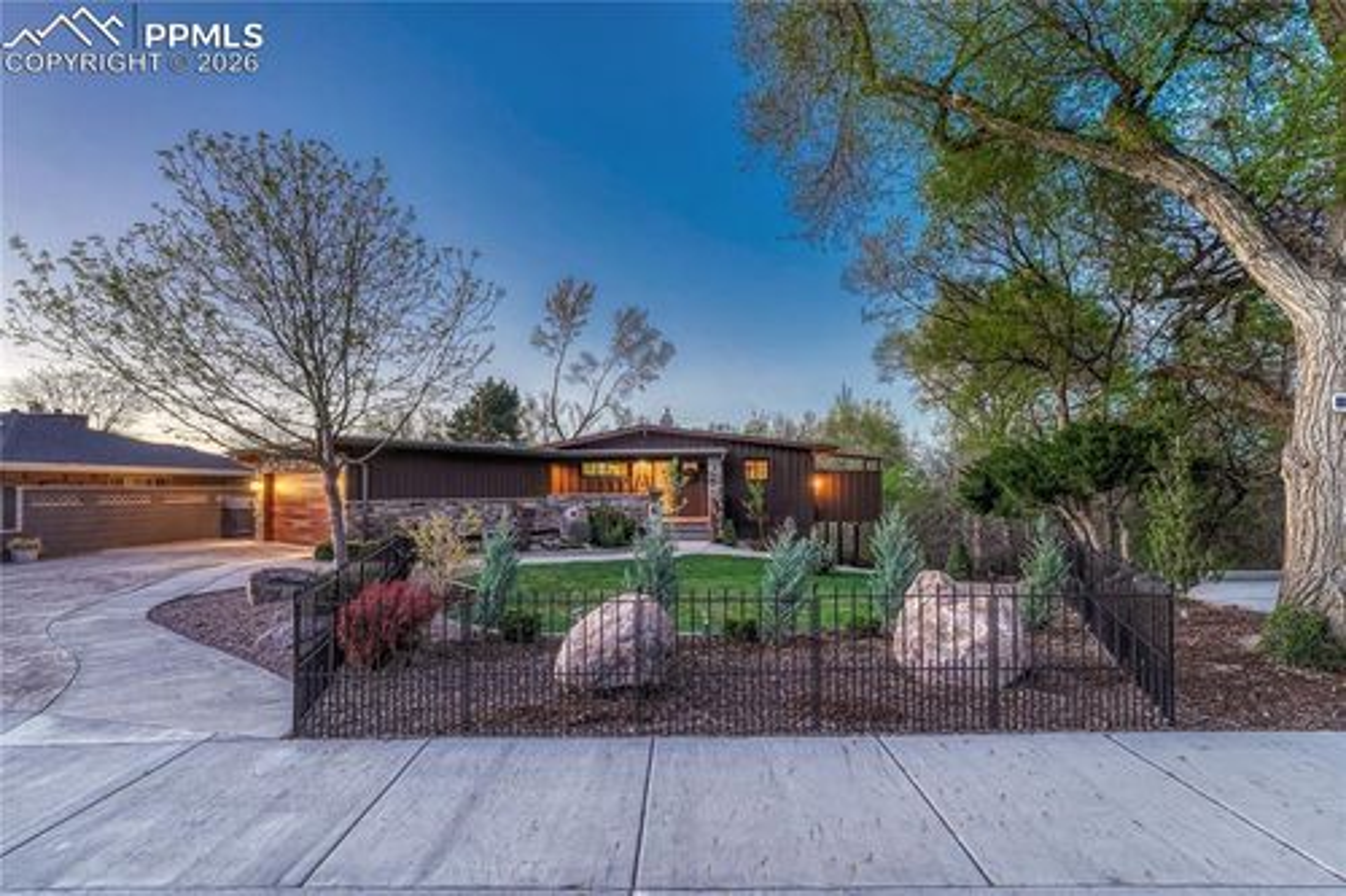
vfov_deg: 76.2
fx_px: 572
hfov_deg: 99.3
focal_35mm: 15
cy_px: 448
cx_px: 673
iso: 800
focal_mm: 15.3
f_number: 7.1
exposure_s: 1/100
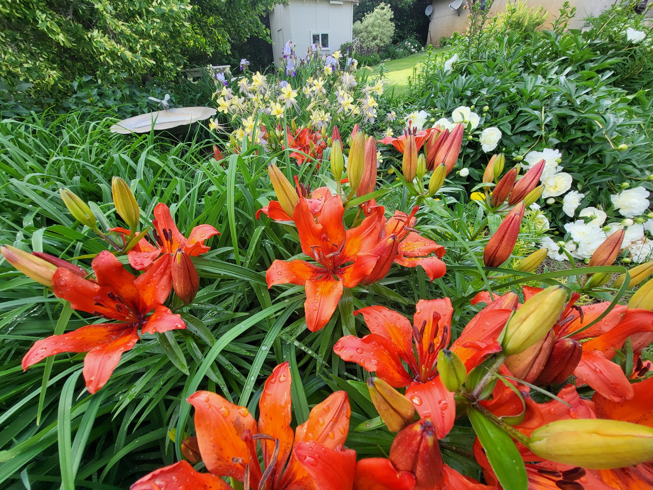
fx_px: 245
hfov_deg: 106.2
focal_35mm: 13
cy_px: 245
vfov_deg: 89.9
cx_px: 326
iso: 32
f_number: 2.2
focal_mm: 1.74
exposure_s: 1/202
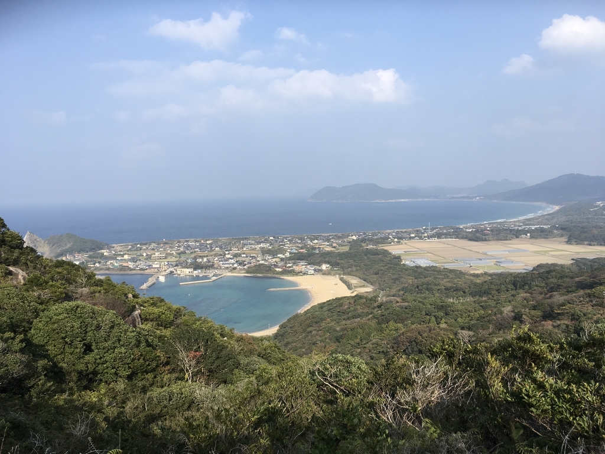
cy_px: 227
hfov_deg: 61.7
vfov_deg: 48.2
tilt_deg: -5.0
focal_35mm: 29
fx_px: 507
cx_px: 302
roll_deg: +1.4
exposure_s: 1/1241
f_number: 2.2
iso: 25
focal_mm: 4.15
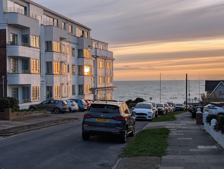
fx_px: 318
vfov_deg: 29.7
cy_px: 84
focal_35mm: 49
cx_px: 112
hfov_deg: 38.9
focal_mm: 6.9
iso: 20
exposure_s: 1/341
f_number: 1.68
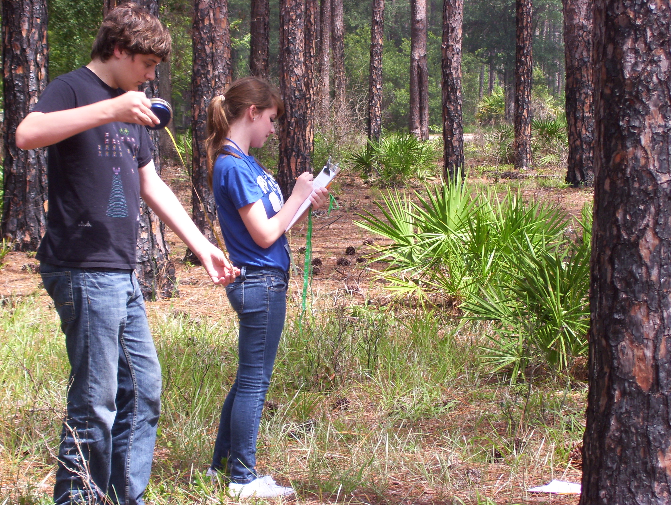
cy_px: 252
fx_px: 2096
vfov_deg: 13.7
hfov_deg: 18.2
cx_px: 336
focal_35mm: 108
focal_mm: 18
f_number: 4.6
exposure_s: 1/100
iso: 80
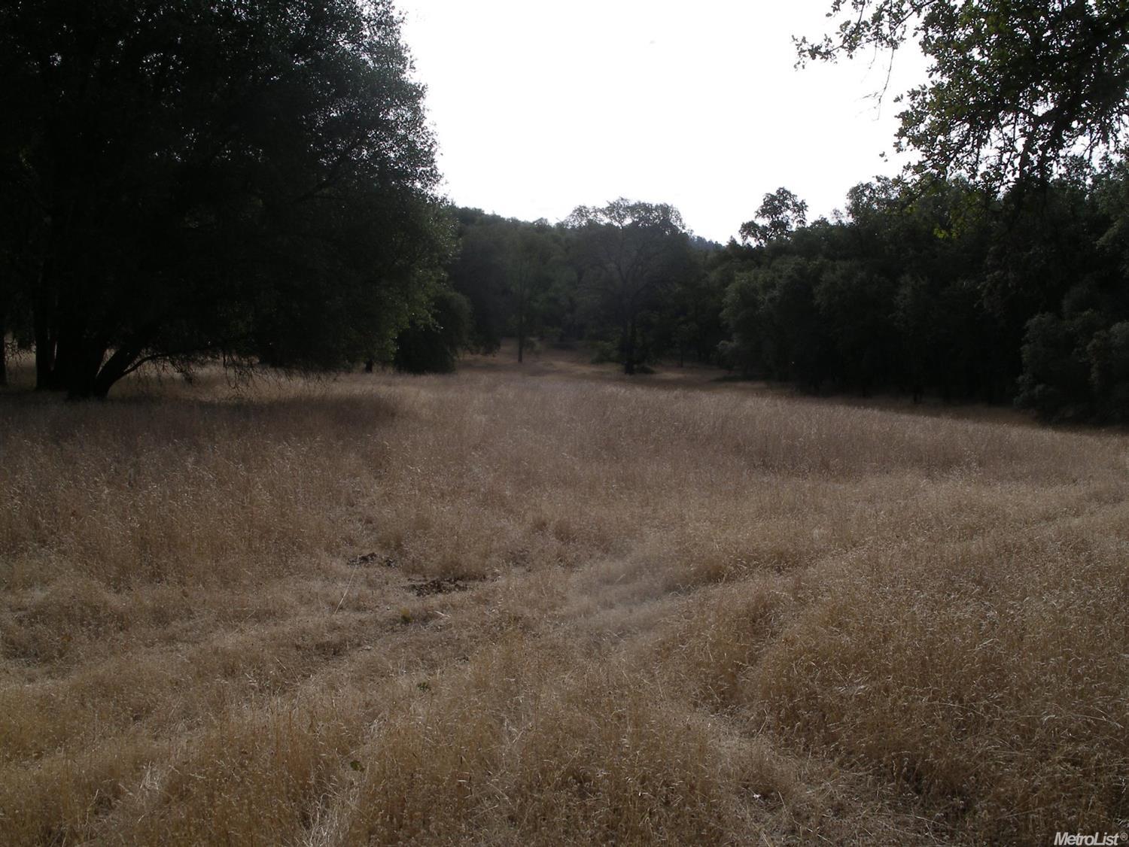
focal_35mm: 37
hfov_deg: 50.1
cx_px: 564
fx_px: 1207
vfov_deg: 38.7
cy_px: 424
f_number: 6.5
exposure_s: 1/250
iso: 80
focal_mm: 7.8
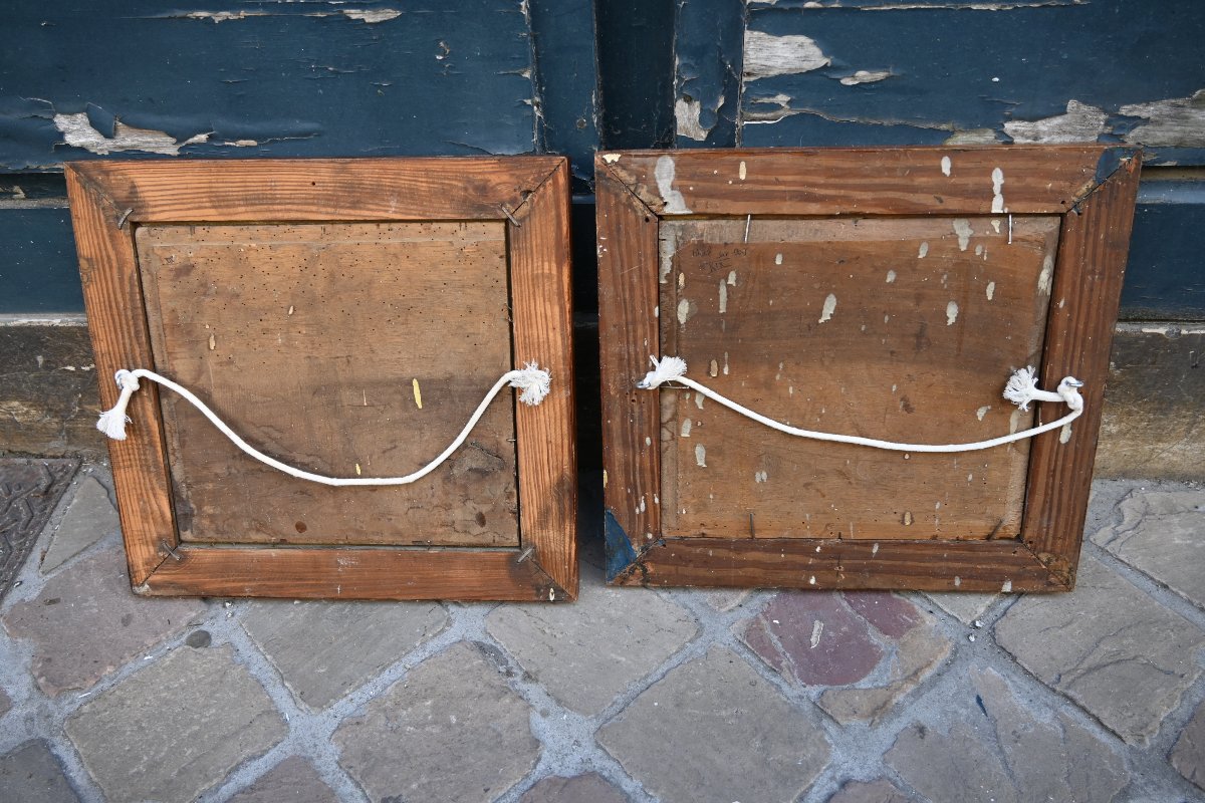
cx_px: 602
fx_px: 1029
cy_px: 402
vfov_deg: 42.6
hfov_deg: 60.7
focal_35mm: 31
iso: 280
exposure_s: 1/250
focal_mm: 20.5
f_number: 4
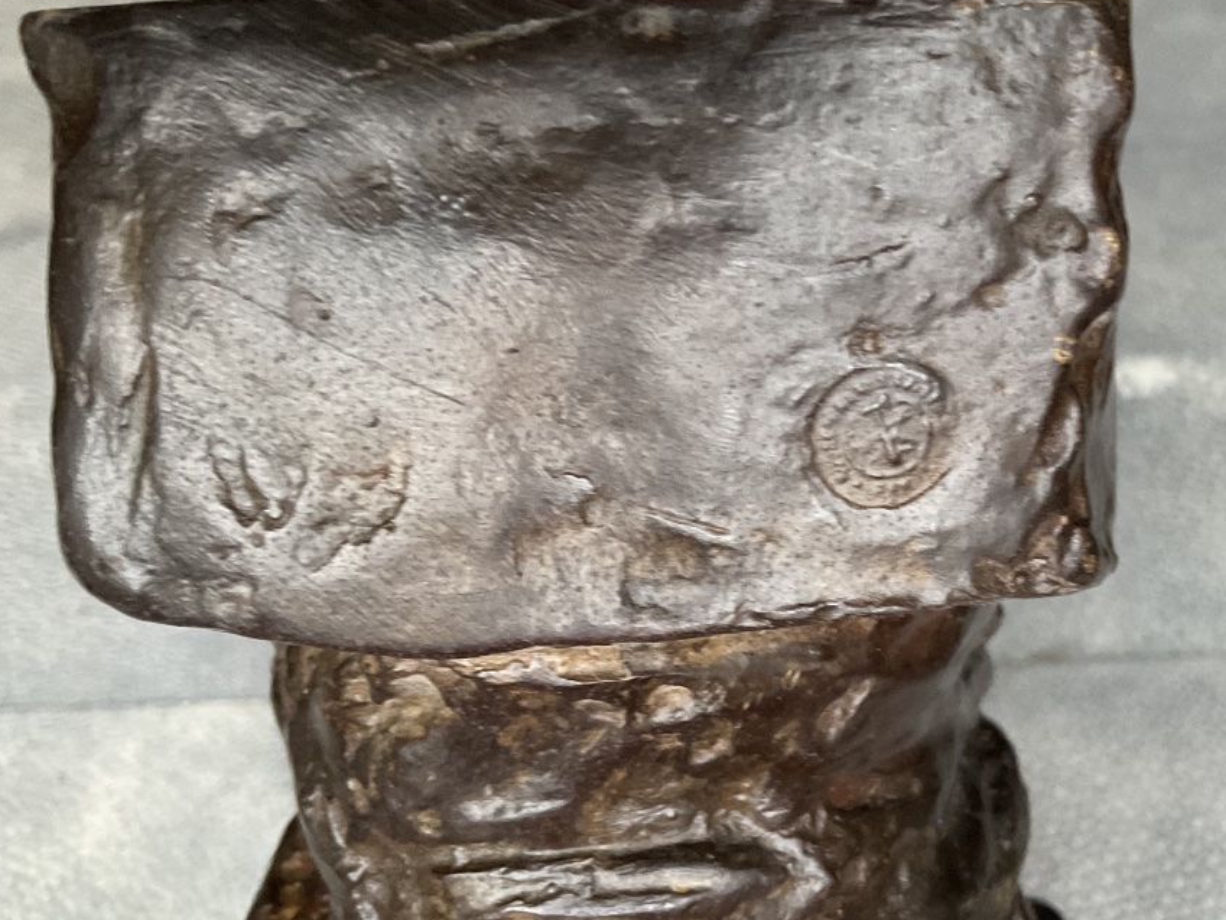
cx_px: 845
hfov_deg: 44.9
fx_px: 1452
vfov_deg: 35.1
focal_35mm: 41
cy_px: 466
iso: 250
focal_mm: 3
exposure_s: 1/40
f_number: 1.8
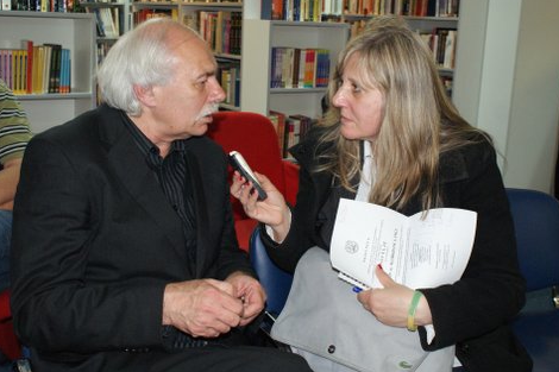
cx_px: 280
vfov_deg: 31.2
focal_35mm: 43
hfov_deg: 45.4
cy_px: 184
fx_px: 667
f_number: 5
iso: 800
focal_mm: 28
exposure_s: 1/60
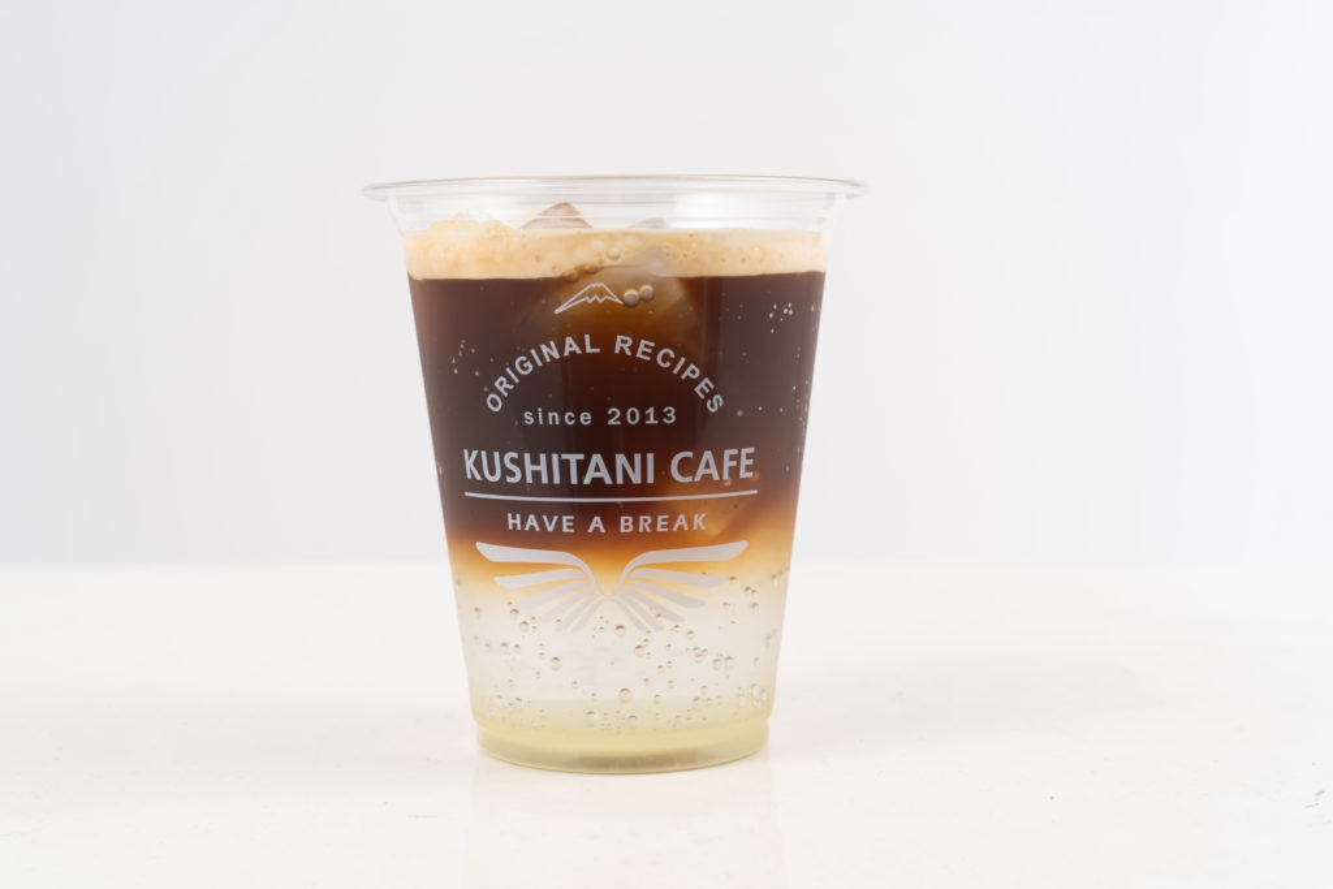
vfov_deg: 23.8
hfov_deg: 35.0
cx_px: 666
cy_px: 444
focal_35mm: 57
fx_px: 2111
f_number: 11
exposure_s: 1/125
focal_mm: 57
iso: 100
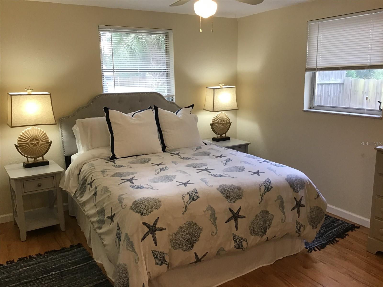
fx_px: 343
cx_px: 192
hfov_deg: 58.4
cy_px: 144
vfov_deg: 45.4
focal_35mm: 31
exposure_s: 1/30
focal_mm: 3.3
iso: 32
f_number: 2.4
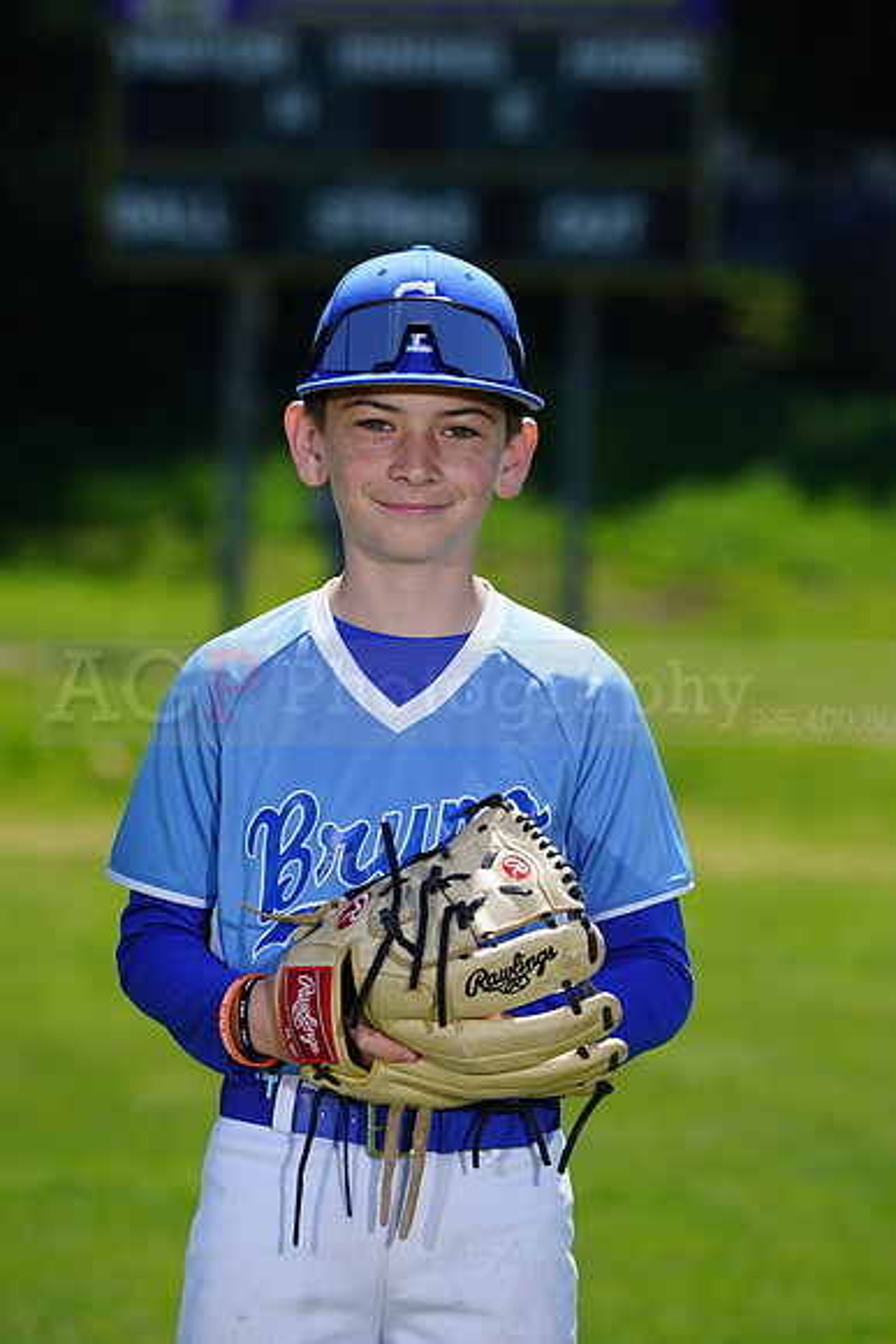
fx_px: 9999
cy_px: 672
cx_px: 448
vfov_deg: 7.7
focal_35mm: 268
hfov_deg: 5.1
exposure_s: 1/250
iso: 100
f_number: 8
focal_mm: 268
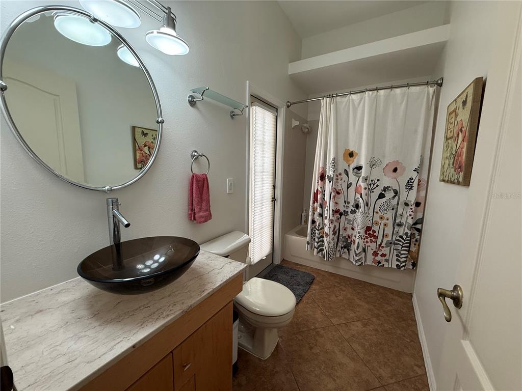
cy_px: 196
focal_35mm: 14
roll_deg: -1.2
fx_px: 211
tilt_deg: -7.5
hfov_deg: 102.1
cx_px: 261
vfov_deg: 85.7
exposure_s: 1/60
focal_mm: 2.22
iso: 160
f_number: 2.2
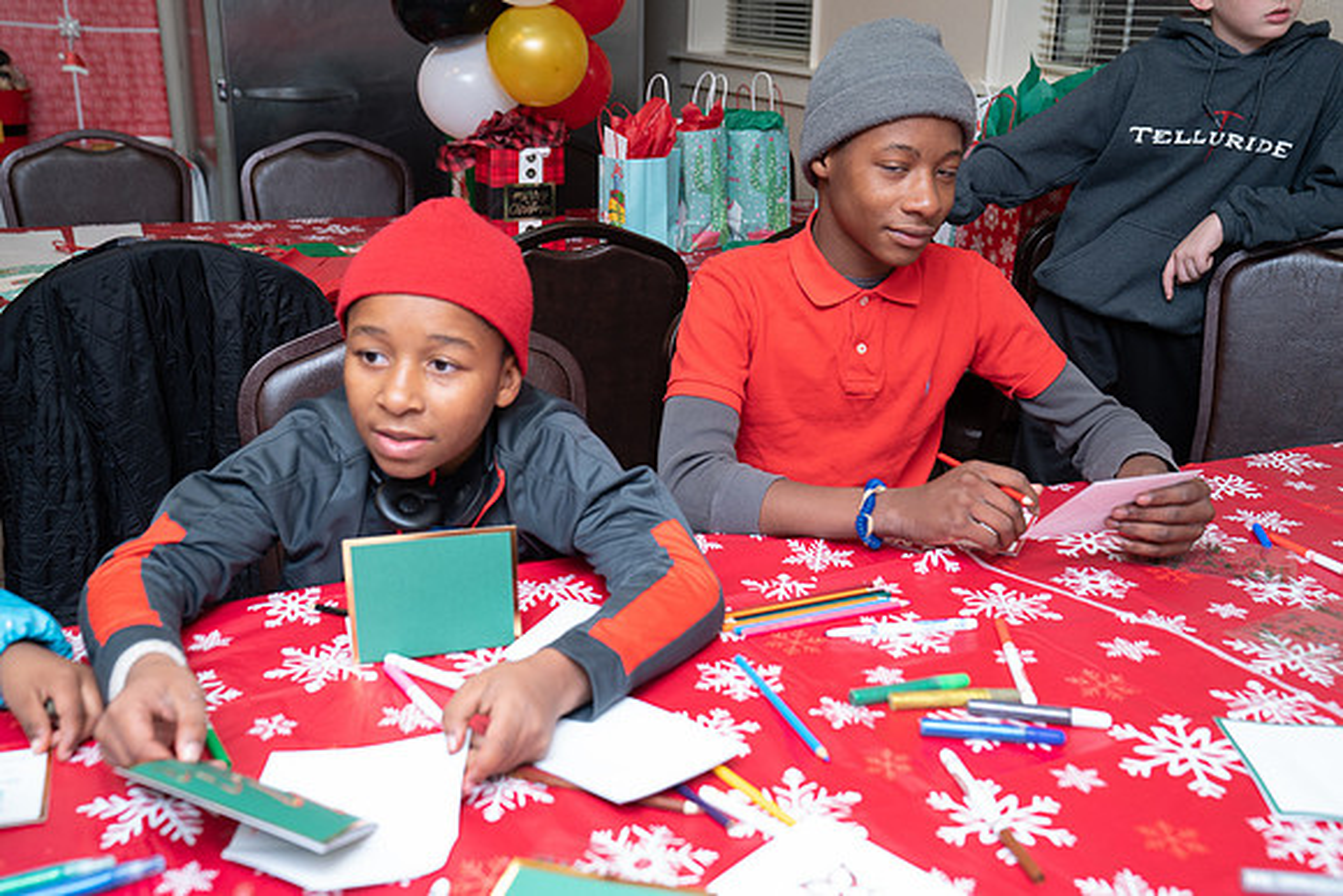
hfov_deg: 48.4
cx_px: 672
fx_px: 1493
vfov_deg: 33.4
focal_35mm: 40
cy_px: 448
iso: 640
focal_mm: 40
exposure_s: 1/80
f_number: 4.5
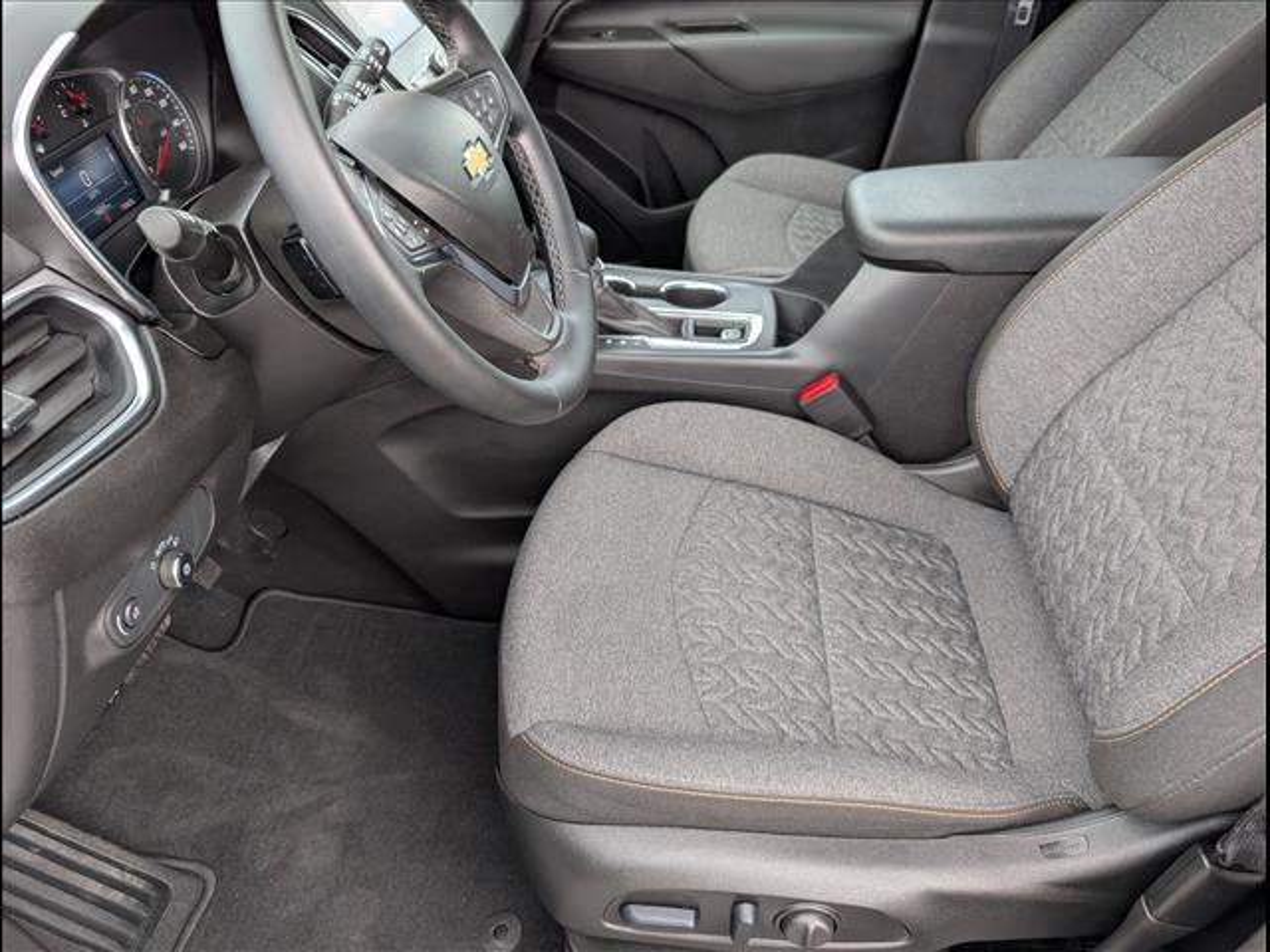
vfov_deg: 56.8
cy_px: 476
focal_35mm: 24
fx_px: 881
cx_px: 635
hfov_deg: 71.6
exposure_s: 1/625
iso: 226
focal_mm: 6.9
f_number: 1.68
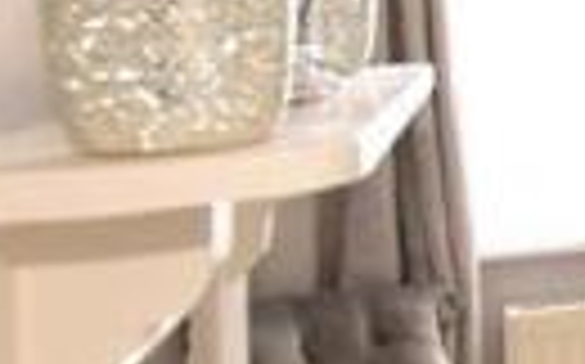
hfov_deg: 14.7
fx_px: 1227
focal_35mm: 77
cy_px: -2
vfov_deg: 16.5
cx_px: 1440
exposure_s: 1/6
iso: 400
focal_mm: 10
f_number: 5.6
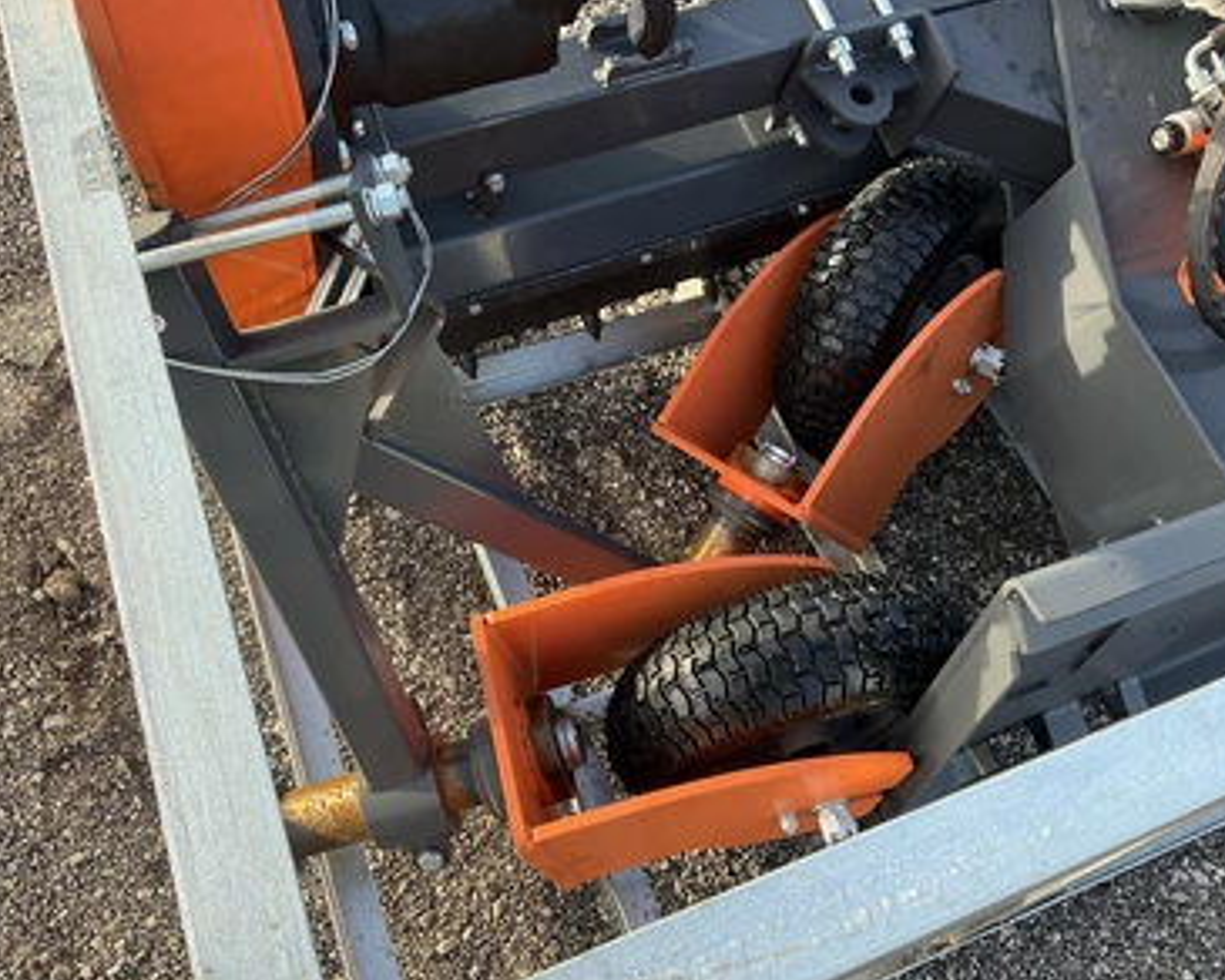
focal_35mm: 31
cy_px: 497
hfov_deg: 57.2
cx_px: 597
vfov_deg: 47.1
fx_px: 1124
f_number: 1.8
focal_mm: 3
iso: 25
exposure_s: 1/190
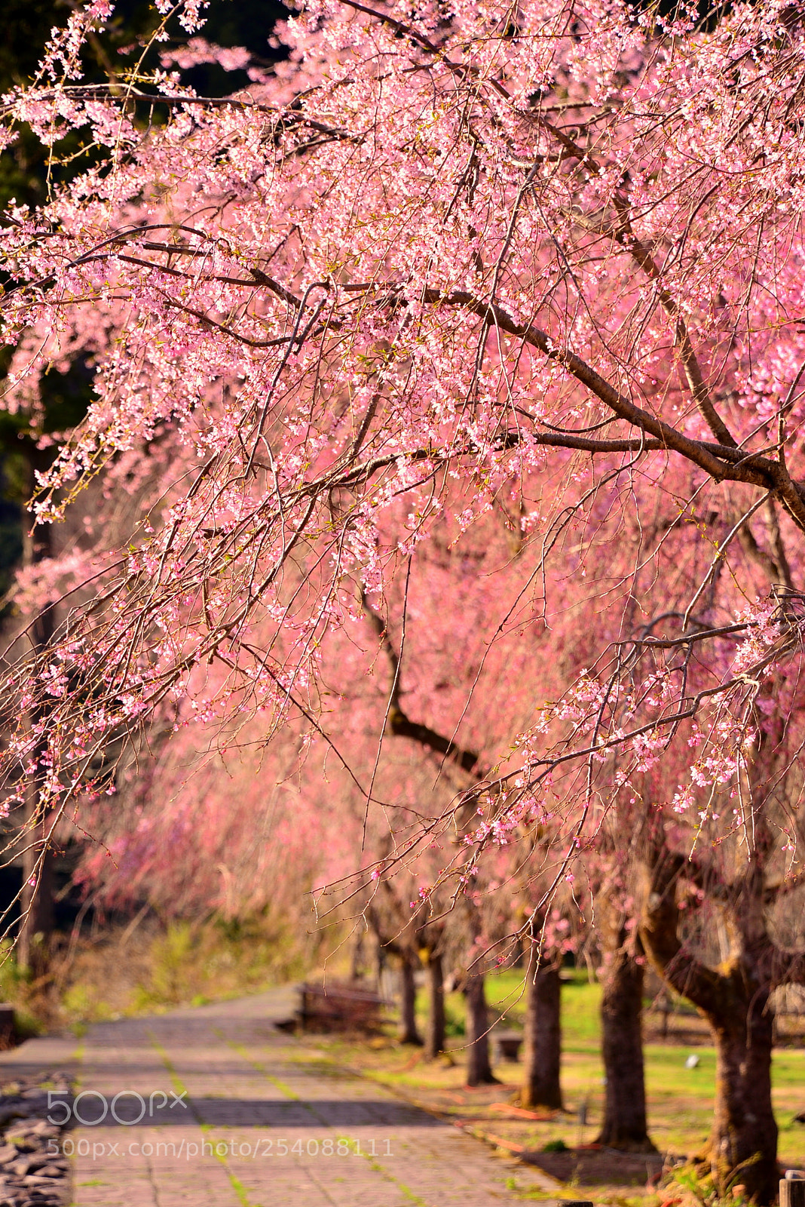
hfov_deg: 8.1
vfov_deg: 12.1
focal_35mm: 170
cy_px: 604
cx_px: 402
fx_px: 5697
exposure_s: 1/200
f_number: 7.1
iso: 100
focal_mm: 170
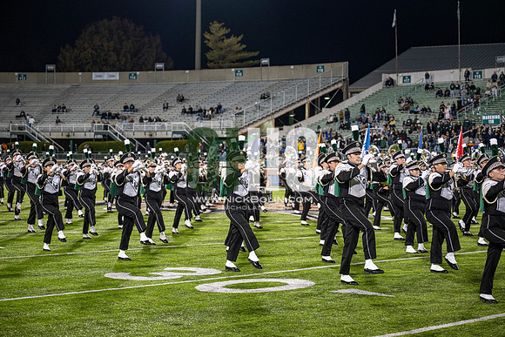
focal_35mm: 70
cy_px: 168
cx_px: 252
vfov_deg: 19.5
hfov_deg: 28.8
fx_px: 982
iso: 1250
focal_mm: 70
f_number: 3.2
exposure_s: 1/500
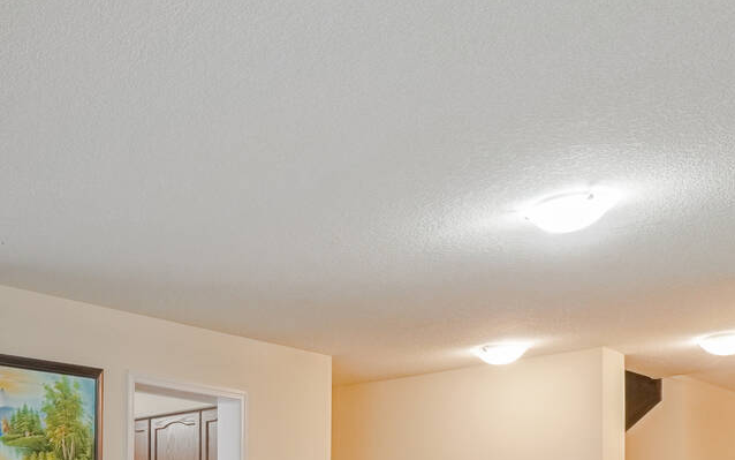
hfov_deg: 37.4
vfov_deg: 24.7
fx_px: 922
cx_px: -46
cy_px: 586
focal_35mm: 46
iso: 640
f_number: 7.1
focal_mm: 10
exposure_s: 1/13
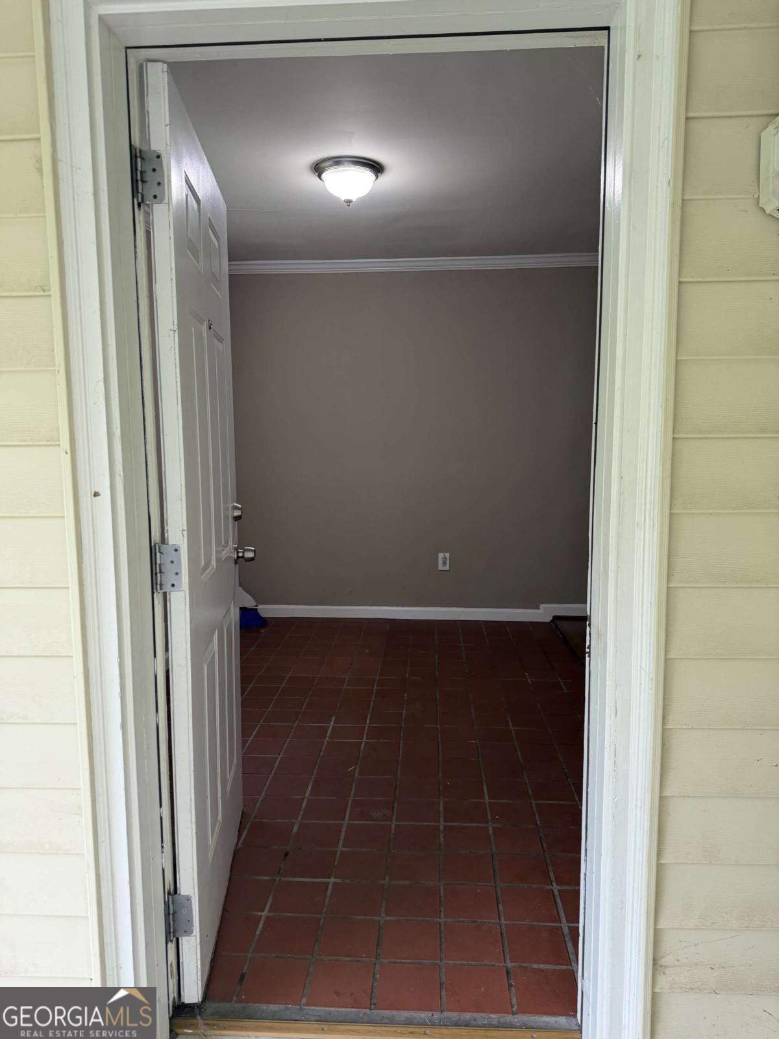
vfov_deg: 71.6
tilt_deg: -4.6
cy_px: 520
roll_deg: +0.7
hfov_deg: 56.8
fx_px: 720
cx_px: 390
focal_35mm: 24
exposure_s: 1/96
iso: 200
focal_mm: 6.76
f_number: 1.78
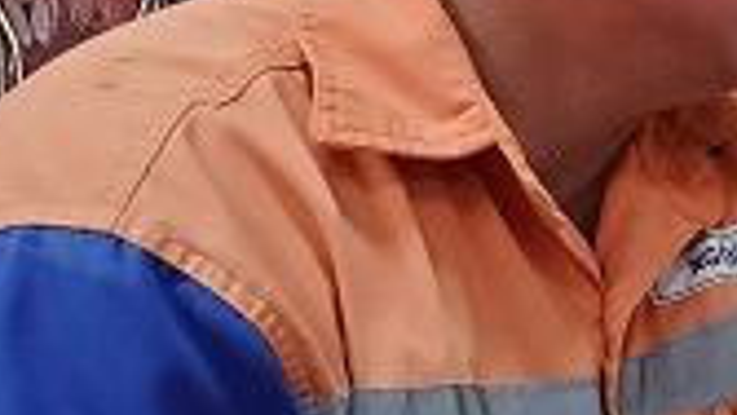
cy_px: 79
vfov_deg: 11.8
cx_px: 1183
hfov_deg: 18.1
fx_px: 1994
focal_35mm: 102
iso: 320
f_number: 2.4
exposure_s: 1/50
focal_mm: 4.3
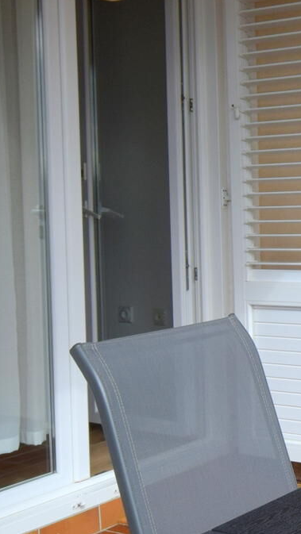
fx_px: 794
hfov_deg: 19.1
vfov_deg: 37.0
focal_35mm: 56
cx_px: 437
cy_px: 206
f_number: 9
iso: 200
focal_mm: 10
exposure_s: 1/320
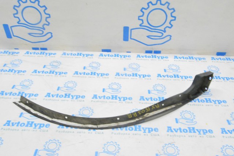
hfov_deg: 53.2
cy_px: 78
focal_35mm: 36
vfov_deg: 36.8
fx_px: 234
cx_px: 117
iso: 6400
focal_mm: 24
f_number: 20
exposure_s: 1/15
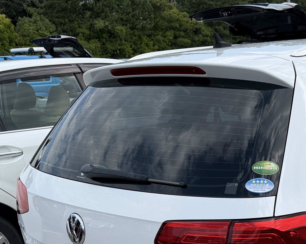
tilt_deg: -17.7
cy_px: 239
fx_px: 507
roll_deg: +2.5
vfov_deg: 25.9
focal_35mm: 56
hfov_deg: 31.6
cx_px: 289
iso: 80
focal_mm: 6.76
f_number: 1.78
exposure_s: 1/2907
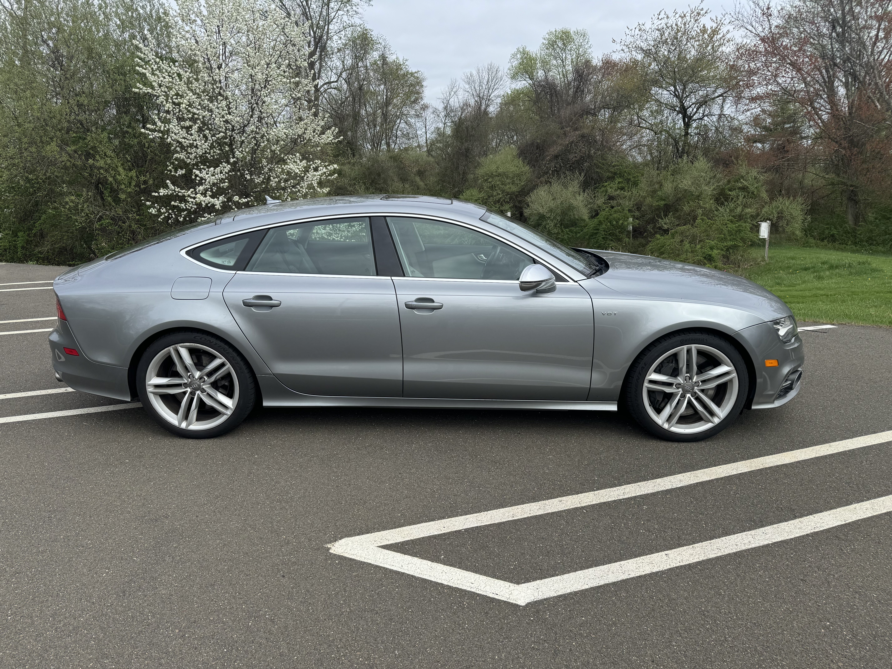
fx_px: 618
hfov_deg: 71.6
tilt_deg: -13.4
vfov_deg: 56.8
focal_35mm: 24
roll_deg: +0.7
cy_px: 334
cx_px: 446
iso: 80
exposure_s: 1/2604
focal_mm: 6.76
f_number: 1.78
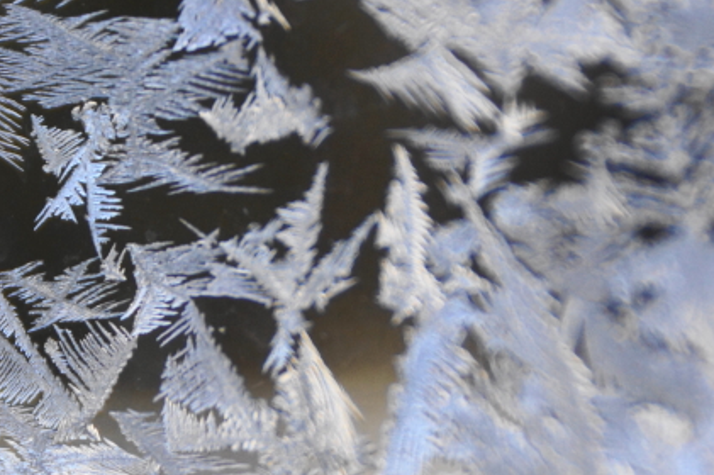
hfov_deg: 3.6
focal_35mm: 570
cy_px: 163
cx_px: 91
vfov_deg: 2.4
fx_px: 11296
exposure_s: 1/250
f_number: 6.3
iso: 200
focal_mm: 160
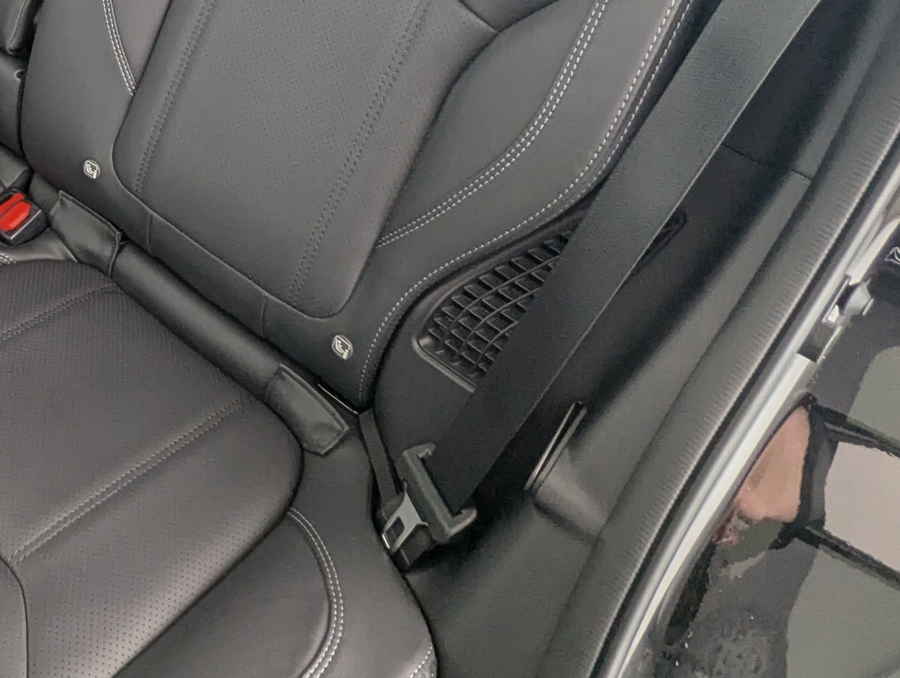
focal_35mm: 39
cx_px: 22
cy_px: 76
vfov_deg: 34.9
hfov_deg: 42.1
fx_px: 1015
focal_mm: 2.35
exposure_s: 1/35.7
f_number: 2.2
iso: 64
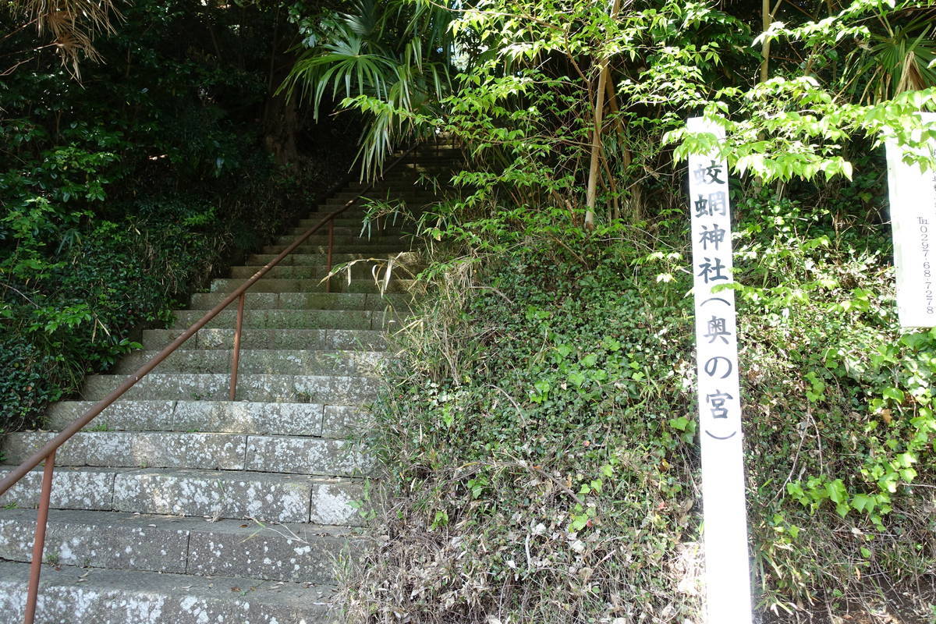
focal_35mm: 24
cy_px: 312
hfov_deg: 73.7
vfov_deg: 53.1
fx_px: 624
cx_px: 468
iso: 125
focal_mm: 8.8
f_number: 3.2
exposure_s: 1/80
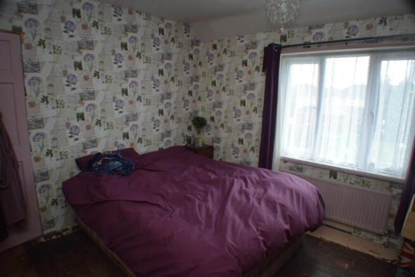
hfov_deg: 67.4
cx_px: 208
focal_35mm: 27
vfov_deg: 48.0
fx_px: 311
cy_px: 138
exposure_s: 1/60
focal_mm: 18
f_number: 3.5
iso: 900
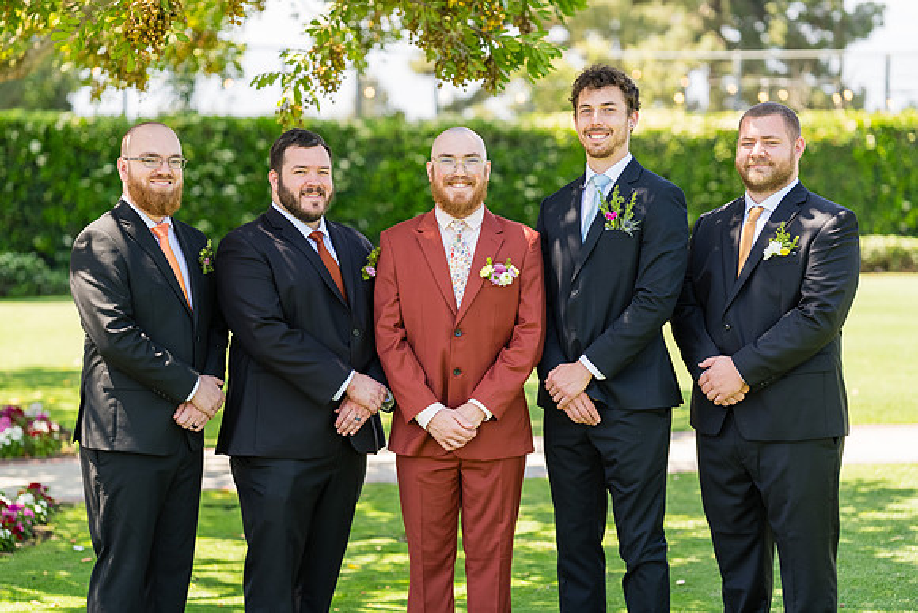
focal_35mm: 86
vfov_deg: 15.9
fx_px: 2188
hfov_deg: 23.7
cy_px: 306
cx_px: 459
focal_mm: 85
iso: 100
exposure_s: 1/640
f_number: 2.2
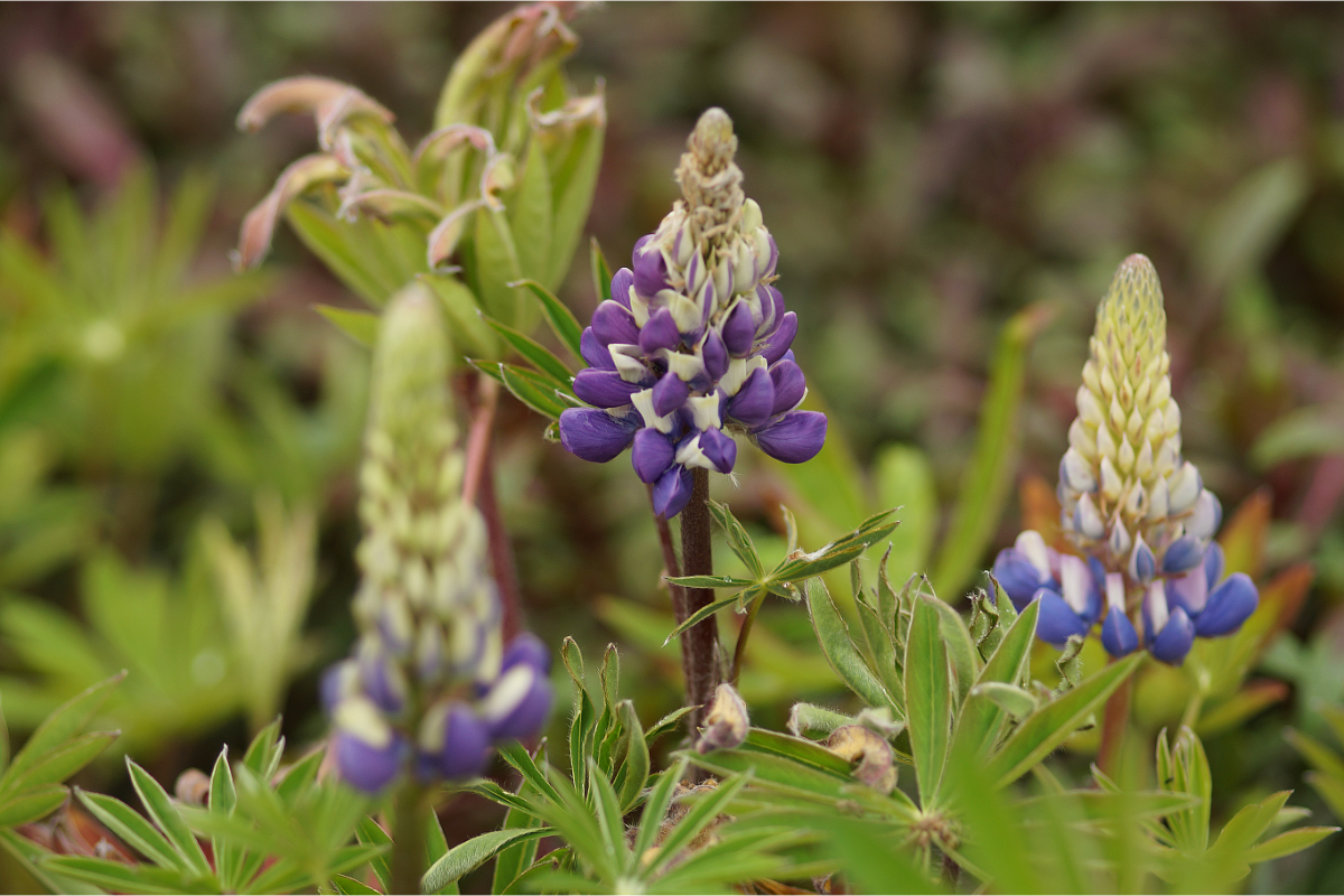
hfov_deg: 13.7
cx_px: 672
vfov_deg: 9.1
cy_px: 448
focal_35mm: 150
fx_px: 5600
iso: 100
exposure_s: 1/160
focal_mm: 100
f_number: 2.8
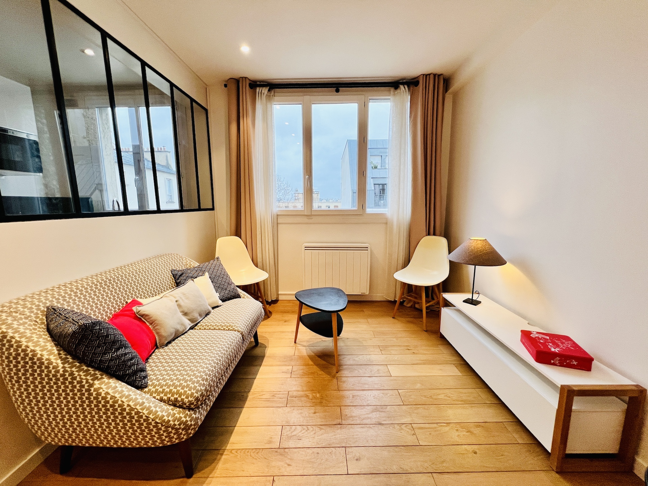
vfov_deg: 89.9
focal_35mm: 13
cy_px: 243
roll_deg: +0.4
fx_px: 243
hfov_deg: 106.2
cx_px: 324
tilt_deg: -9.1
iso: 125
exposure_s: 1/100
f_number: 1.8
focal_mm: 1.57
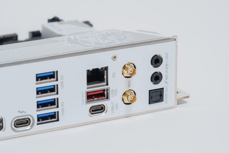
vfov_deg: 8.5
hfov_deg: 12.8
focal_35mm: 161
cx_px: 114
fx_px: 1024
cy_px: 76
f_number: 16
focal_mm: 161
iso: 400
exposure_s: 1/3
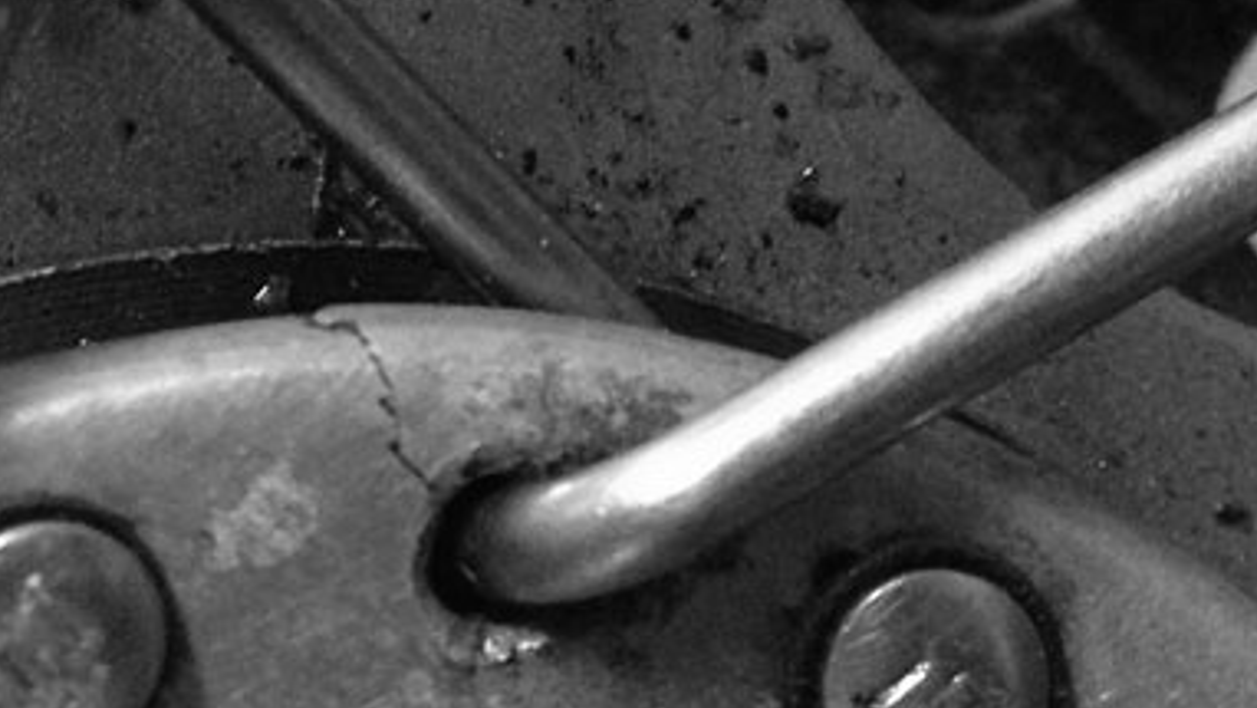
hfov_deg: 36.4
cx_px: 475
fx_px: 1900
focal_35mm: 57
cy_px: 408
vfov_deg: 21.1
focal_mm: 4.13
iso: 400
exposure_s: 1/15
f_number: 2.4
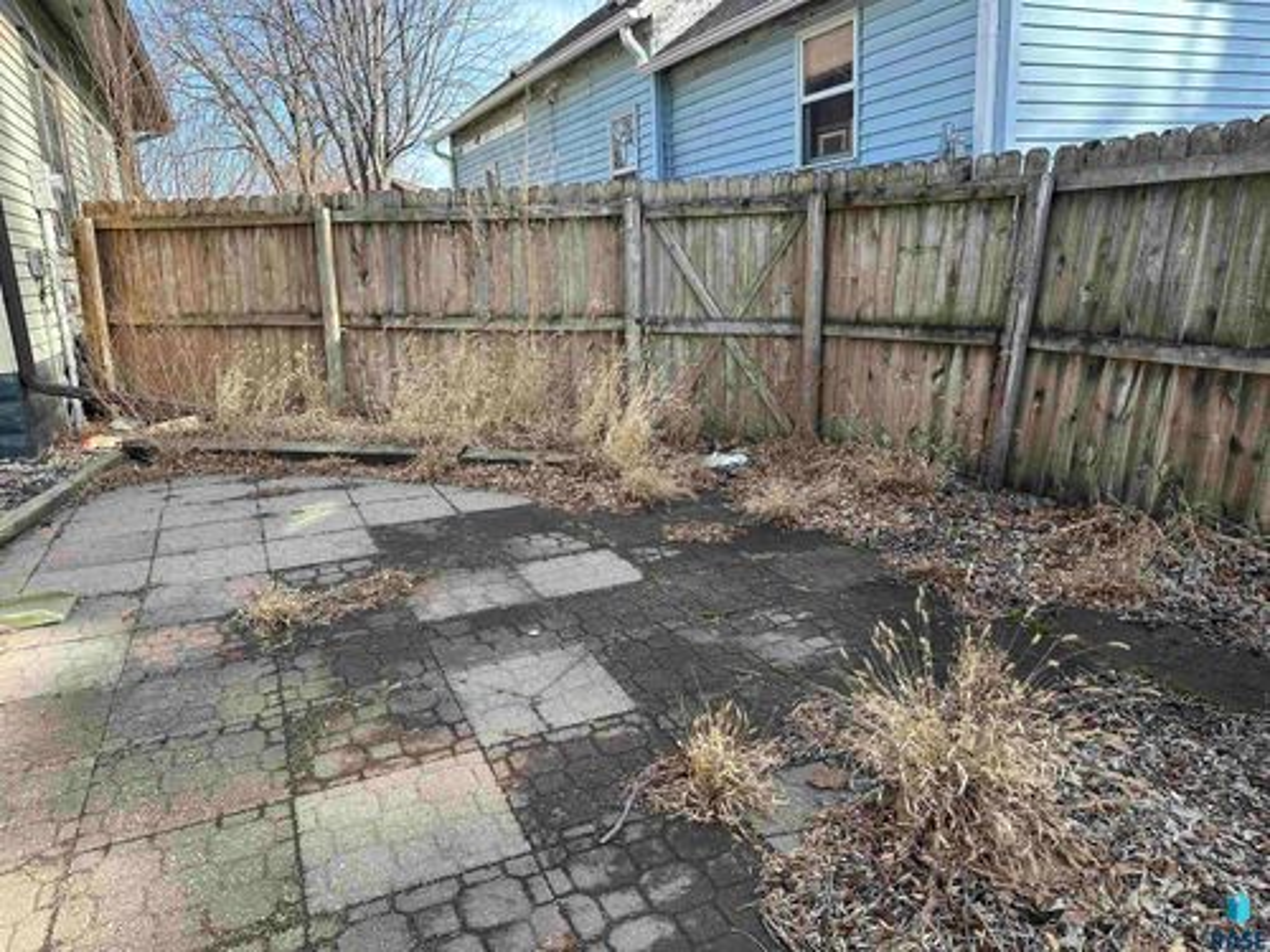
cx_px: 635
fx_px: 881
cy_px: 476
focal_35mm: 24
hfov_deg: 71.6
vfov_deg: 56.8
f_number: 1.78
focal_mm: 6.86
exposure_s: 1/803
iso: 80
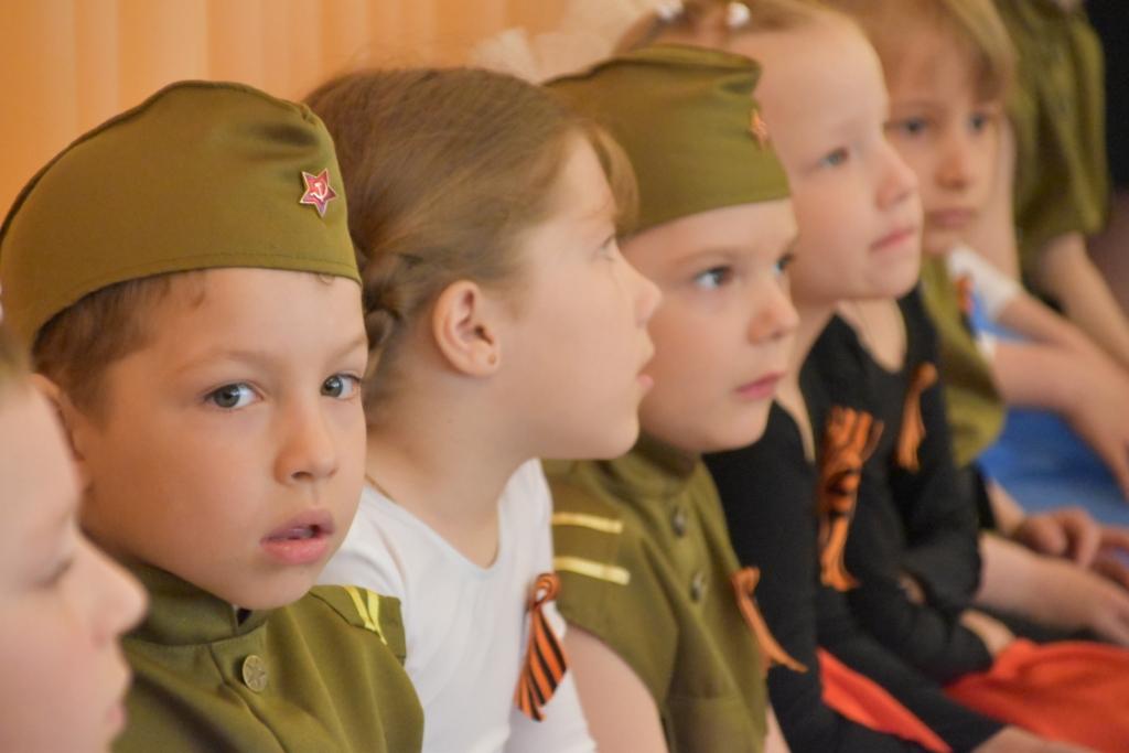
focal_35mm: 218
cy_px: 376
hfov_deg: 9.5
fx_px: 6822
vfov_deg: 6.3
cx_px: 564
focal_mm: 145
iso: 9000
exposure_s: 1/125
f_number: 6
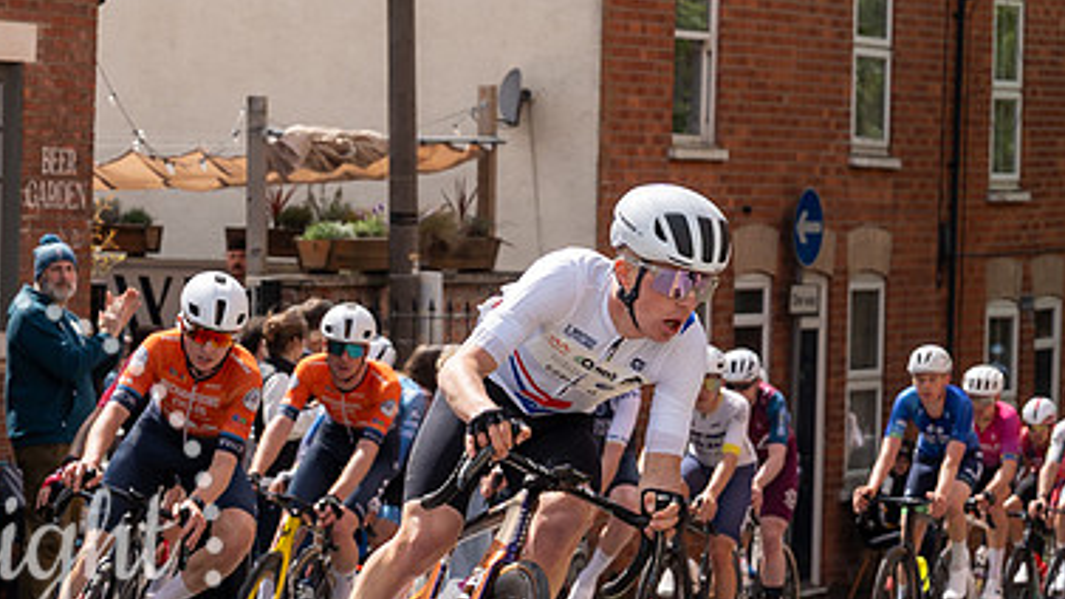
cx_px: 509
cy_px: 346
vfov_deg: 6.1
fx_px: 5648
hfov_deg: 10.8
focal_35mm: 200
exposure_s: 1/1000
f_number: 5
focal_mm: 69
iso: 200
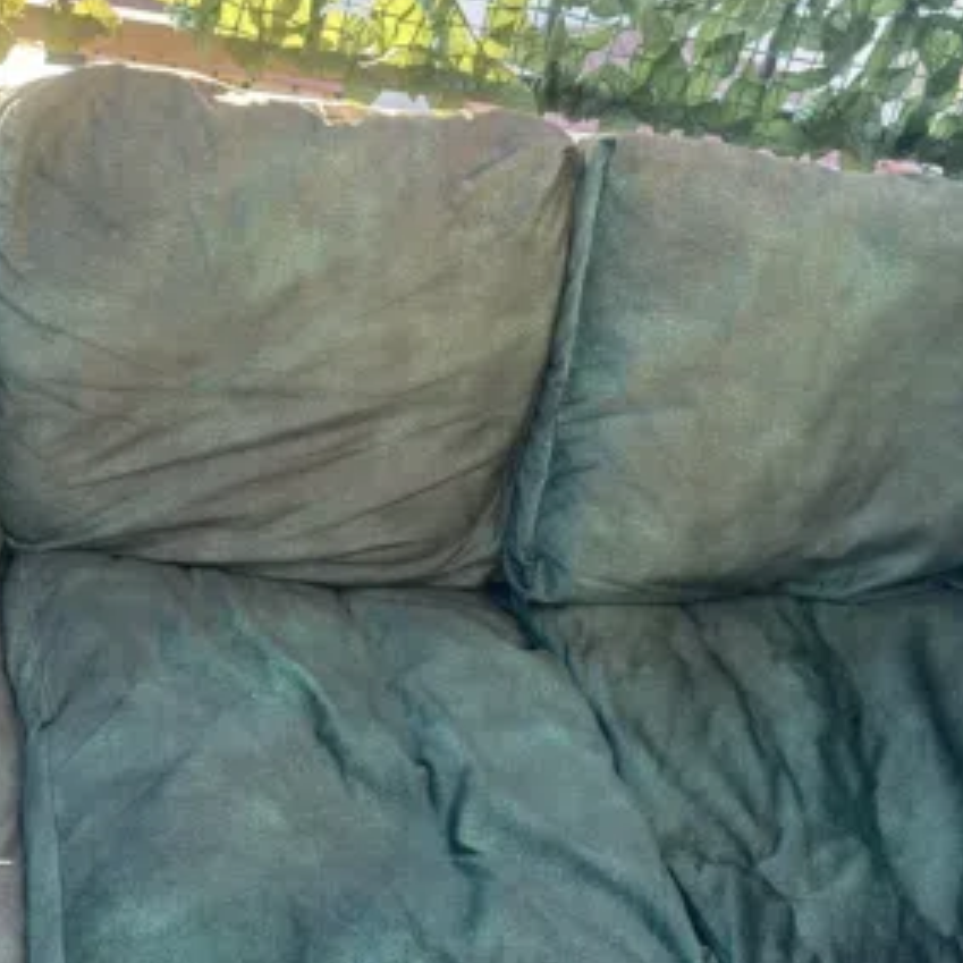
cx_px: 218
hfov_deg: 34.5
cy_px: 473
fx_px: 1511
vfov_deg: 35.4
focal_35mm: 48
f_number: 1.78
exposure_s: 1/121
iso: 80
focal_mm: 6.86
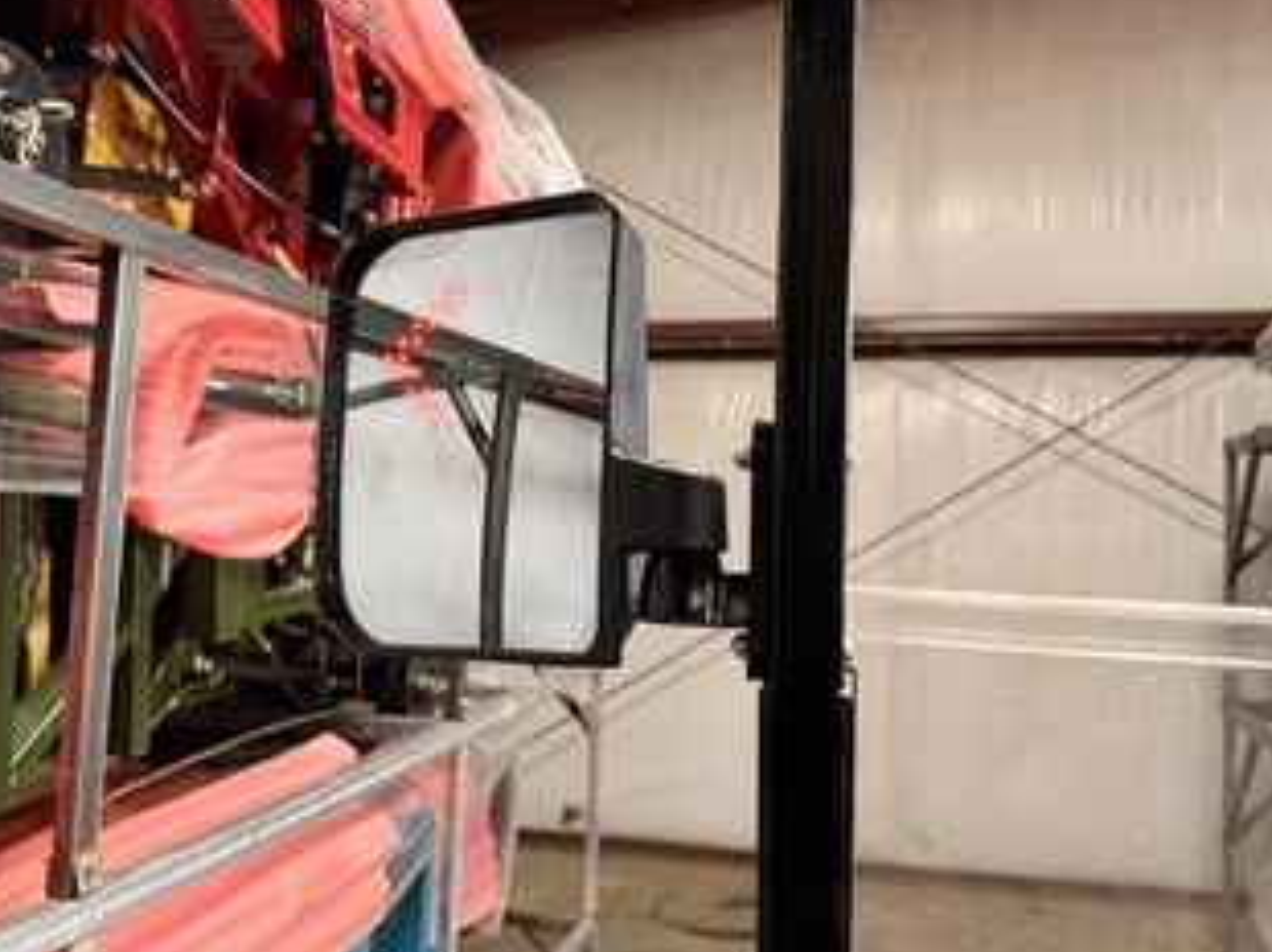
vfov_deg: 45.4
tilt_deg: +3.3
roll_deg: -1.2
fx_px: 1138
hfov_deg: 58.3
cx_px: 599
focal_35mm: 31
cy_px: 451
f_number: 1.78
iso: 250
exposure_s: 1/60
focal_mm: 6.76
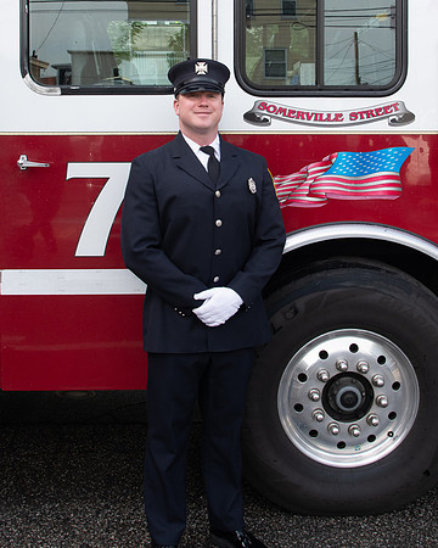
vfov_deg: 38.8
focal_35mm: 47
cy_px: 170
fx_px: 764
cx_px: 219
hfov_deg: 32.0
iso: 640
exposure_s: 1/250
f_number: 8
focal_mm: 24
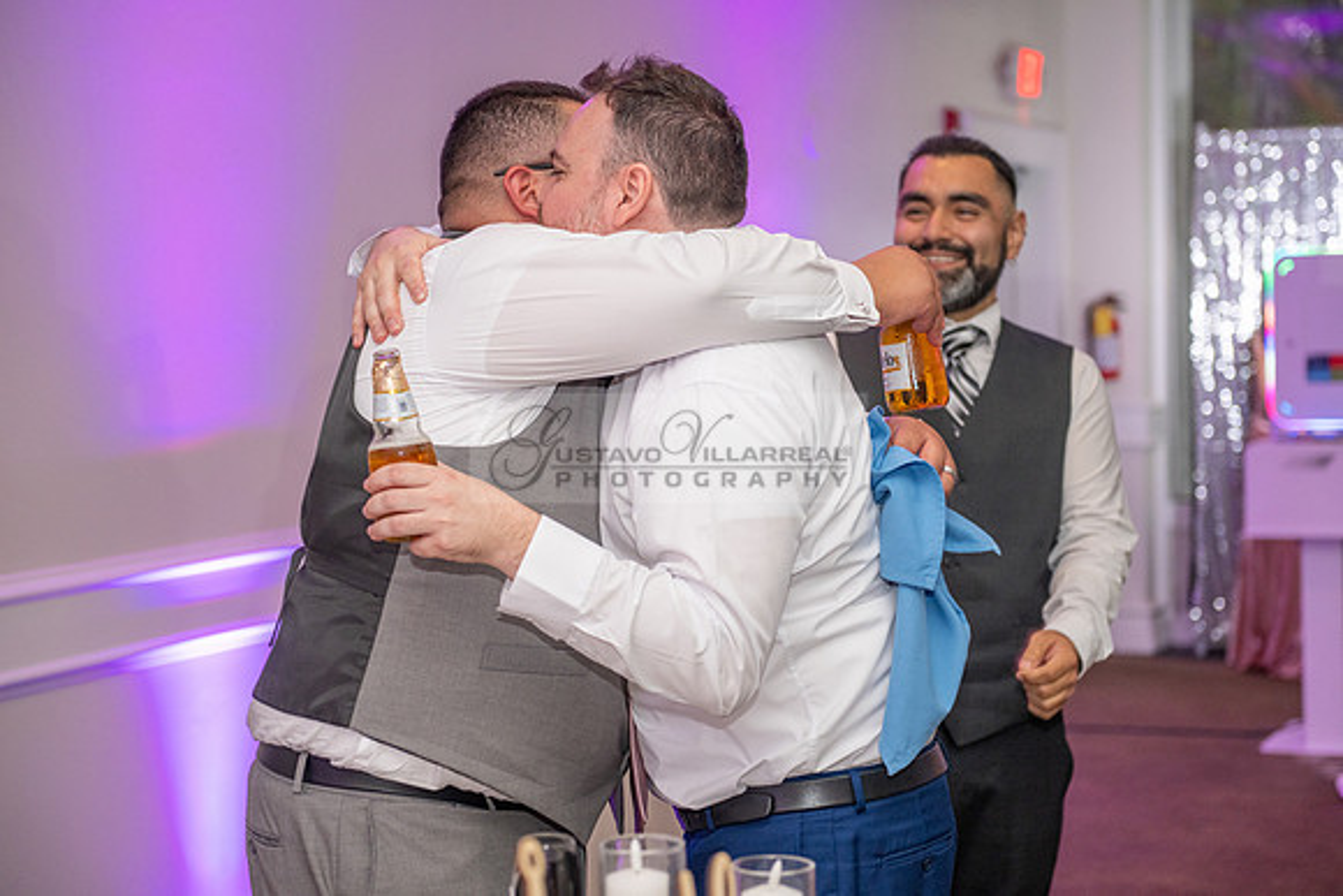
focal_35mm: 70
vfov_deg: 19.5
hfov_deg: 28.8
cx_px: 672
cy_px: 448
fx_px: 2612
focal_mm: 70
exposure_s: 1/100
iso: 800
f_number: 3.5
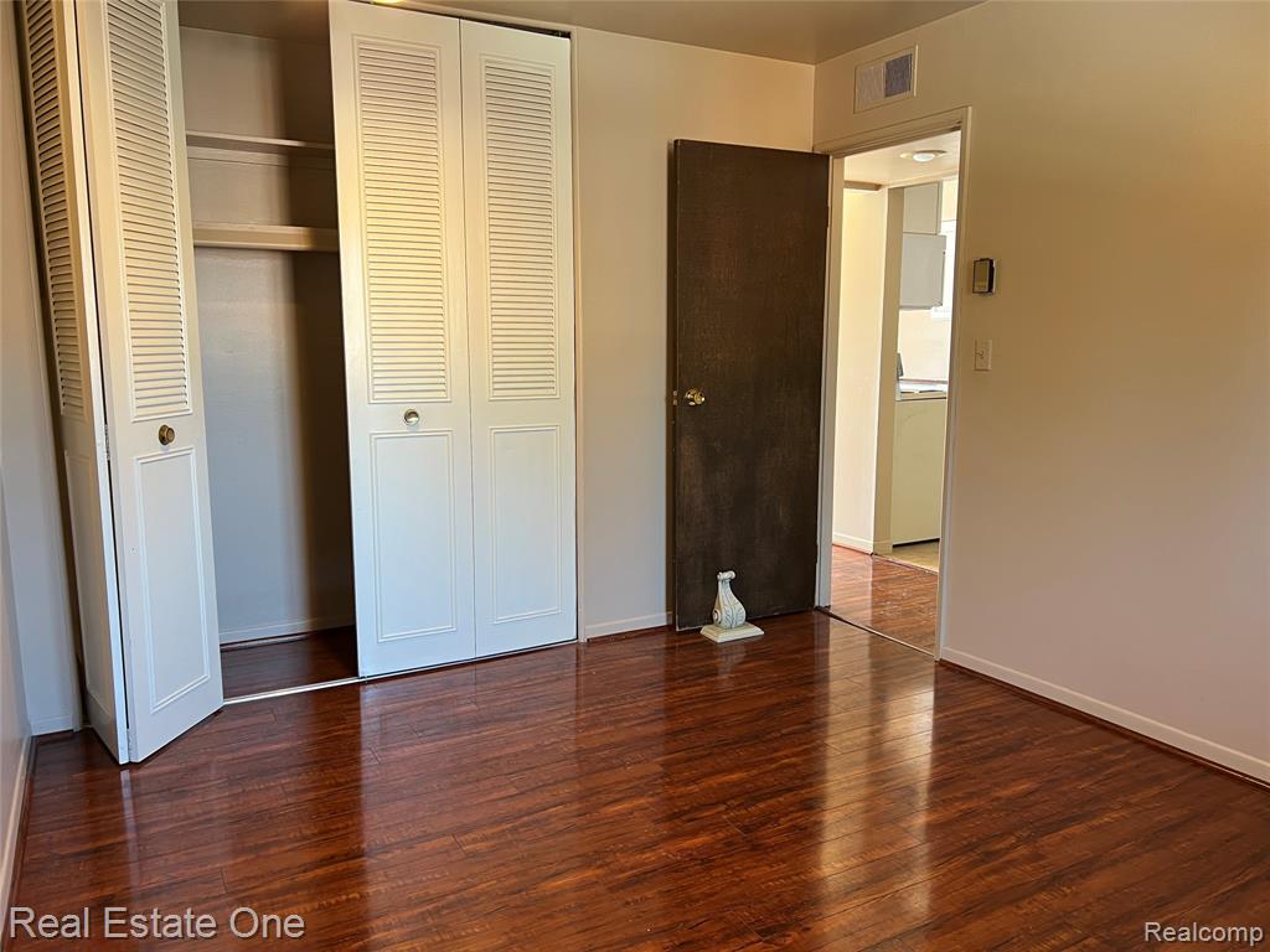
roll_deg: +0.8
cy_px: 476
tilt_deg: -9.4
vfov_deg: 53.1
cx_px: 635
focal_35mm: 26
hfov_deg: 67.3
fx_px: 954
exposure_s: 1/60
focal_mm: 5.7
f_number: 1.5
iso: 80
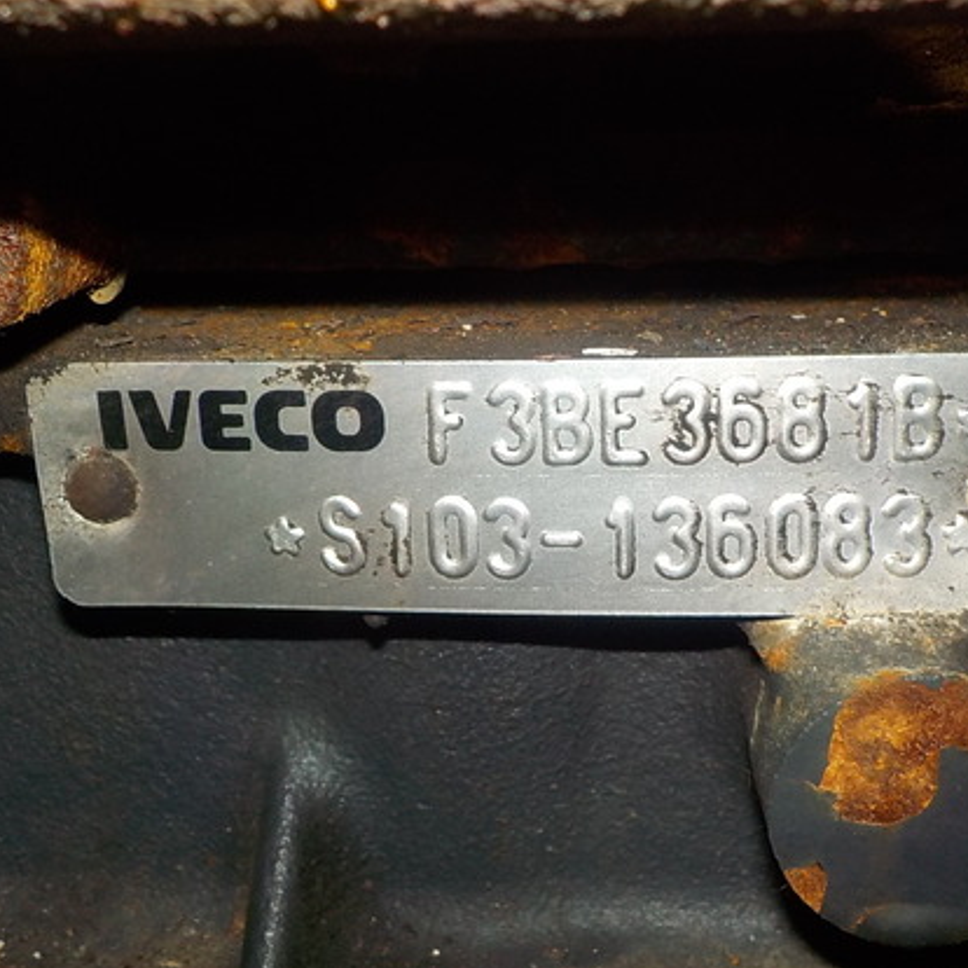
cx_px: 552
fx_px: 1297
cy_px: 461
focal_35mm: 41
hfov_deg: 40.8
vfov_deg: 40.9
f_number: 3.3
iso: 200
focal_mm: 4.1
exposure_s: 1/30
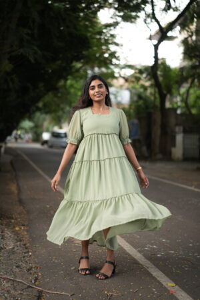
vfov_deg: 39.6
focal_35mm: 50
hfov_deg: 27.0
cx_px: 100
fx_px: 417
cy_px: 150
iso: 800
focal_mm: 50
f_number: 1.4
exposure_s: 1/400
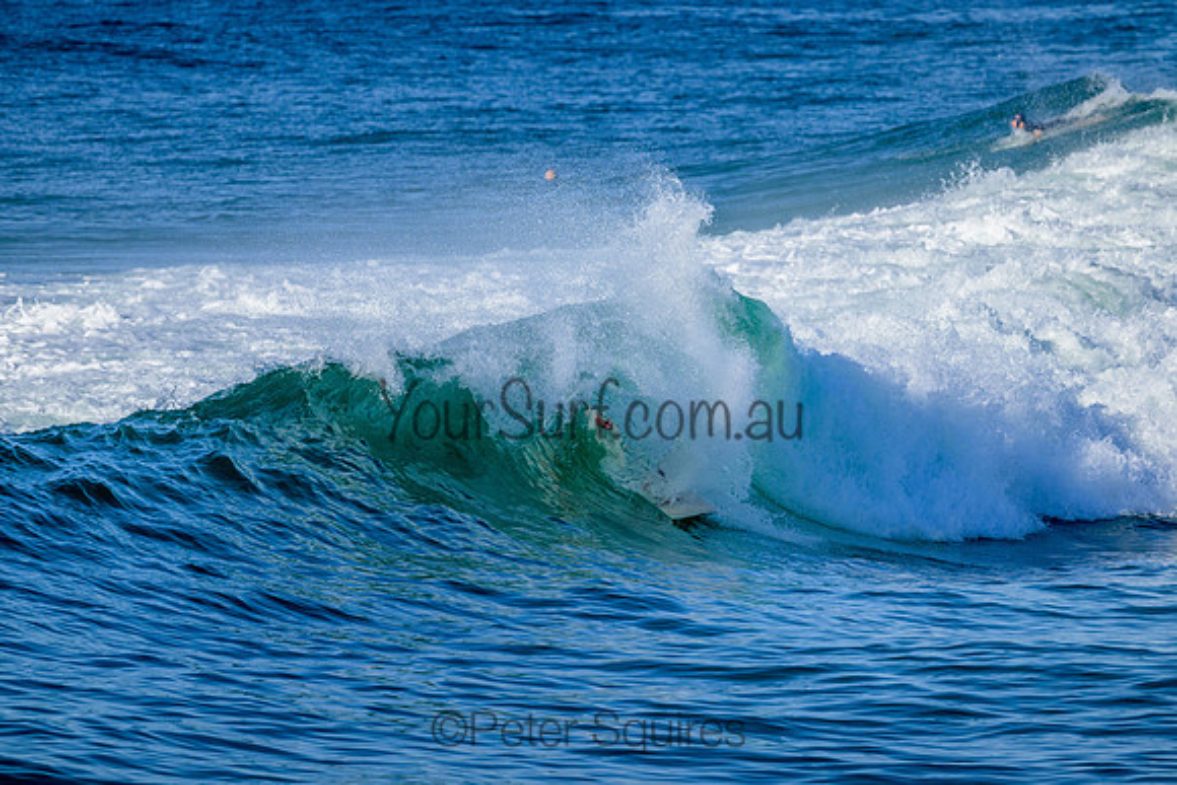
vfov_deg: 3.1
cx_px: 588
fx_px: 14715
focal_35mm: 450
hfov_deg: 4.6
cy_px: 392
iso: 560
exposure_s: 1/2000
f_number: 10
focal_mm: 450
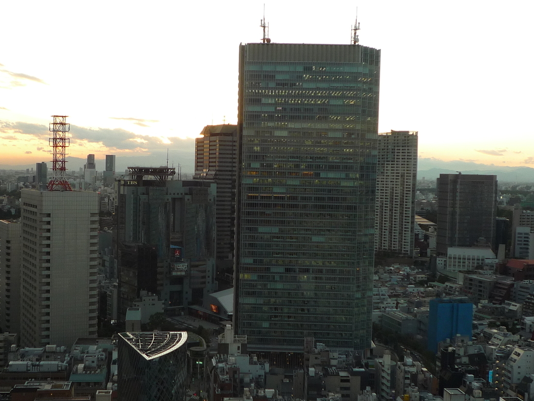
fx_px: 694
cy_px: 207
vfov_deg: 32.2
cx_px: 226
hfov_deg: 42.0
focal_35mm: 45
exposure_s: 1/100
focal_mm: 4.9
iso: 100
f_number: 3.1
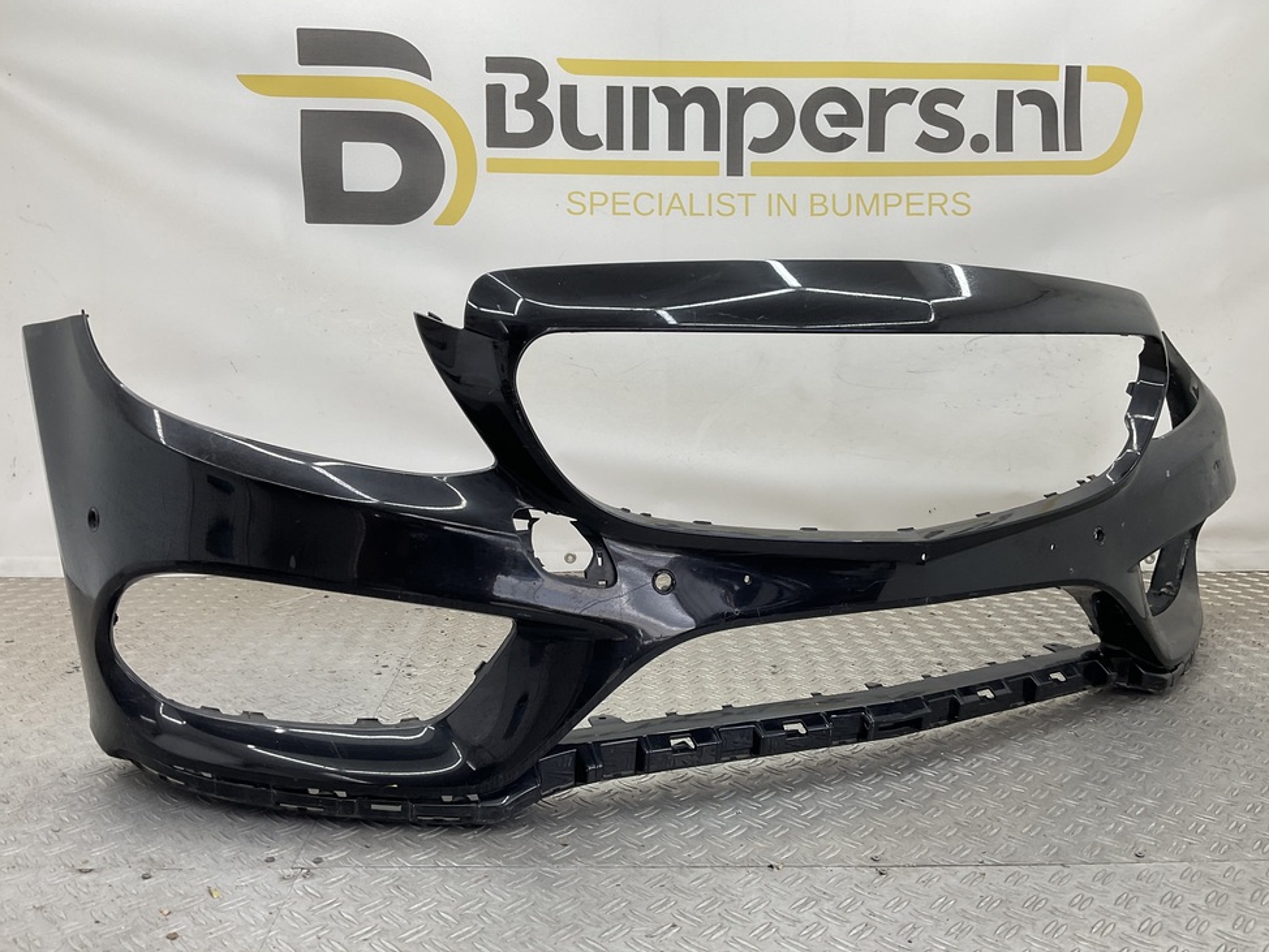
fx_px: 1100
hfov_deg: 60.0
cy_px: 475
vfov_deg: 46.8
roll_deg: -1.4
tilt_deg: -8.7
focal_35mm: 30
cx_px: 637
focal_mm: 3
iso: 25
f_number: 1.8
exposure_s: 1/120
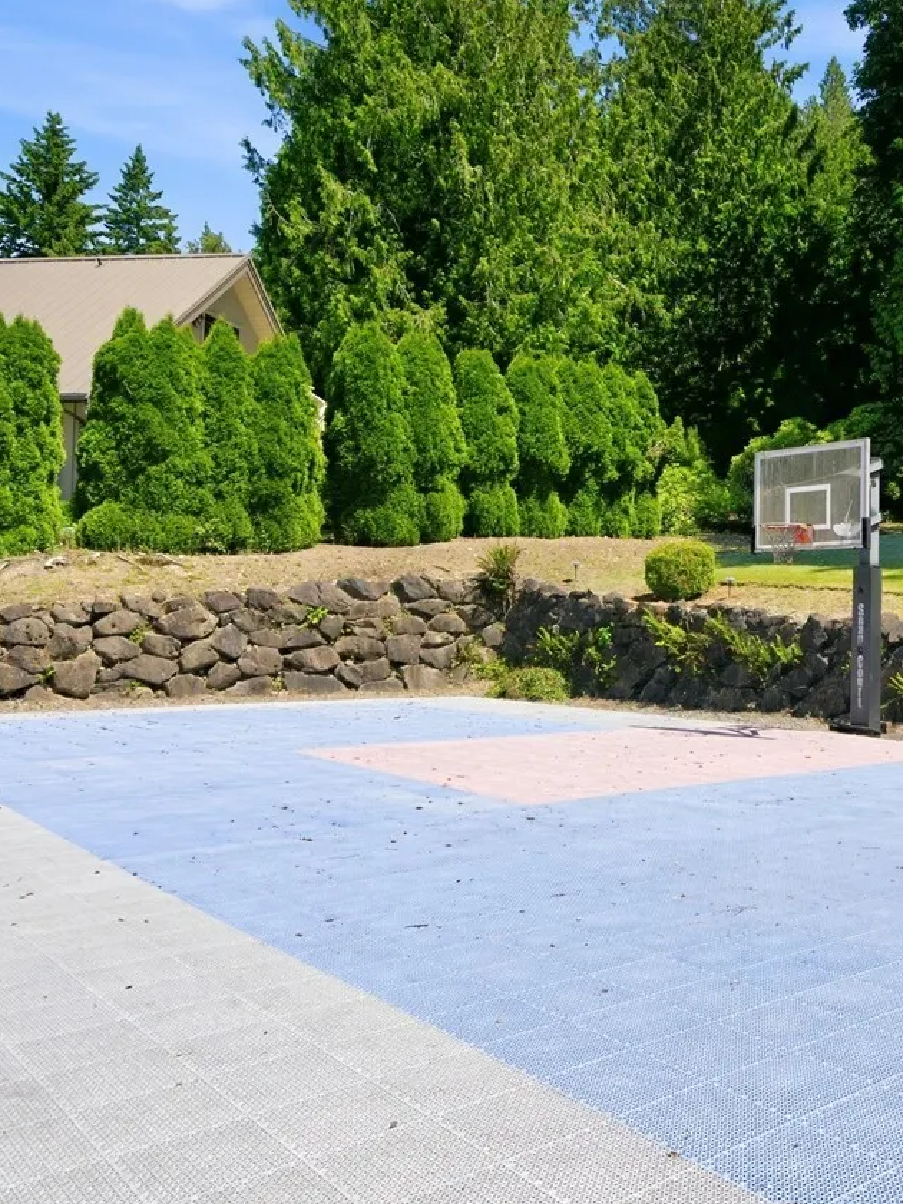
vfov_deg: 55.3
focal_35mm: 33
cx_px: 755
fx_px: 1148
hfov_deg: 40.7
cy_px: 575
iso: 400
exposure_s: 1/250
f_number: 9
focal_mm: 17
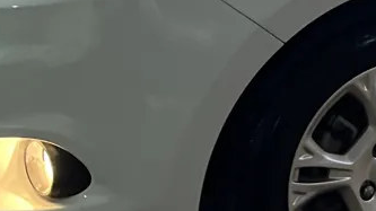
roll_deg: +0.7
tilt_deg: -8.6
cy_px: -120
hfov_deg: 14.6
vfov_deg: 8.7
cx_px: 575
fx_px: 1355
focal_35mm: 136
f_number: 1.6
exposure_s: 1/50
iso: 400
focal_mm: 5.1
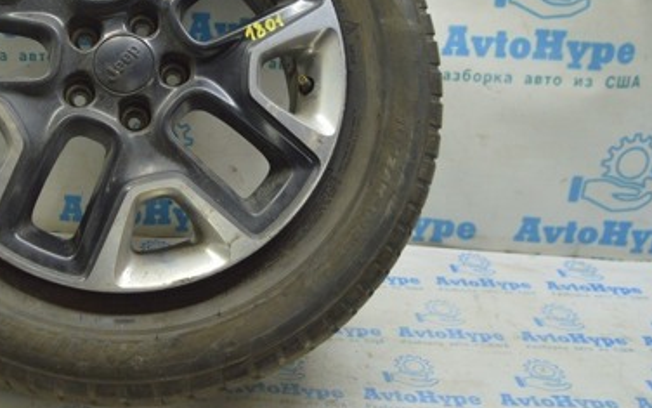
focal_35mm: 52
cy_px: 55
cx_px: 113
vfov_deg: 24.3
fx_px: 924
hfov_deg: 37.2
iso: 400
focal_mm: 20
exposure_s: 1/40
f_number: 3.5
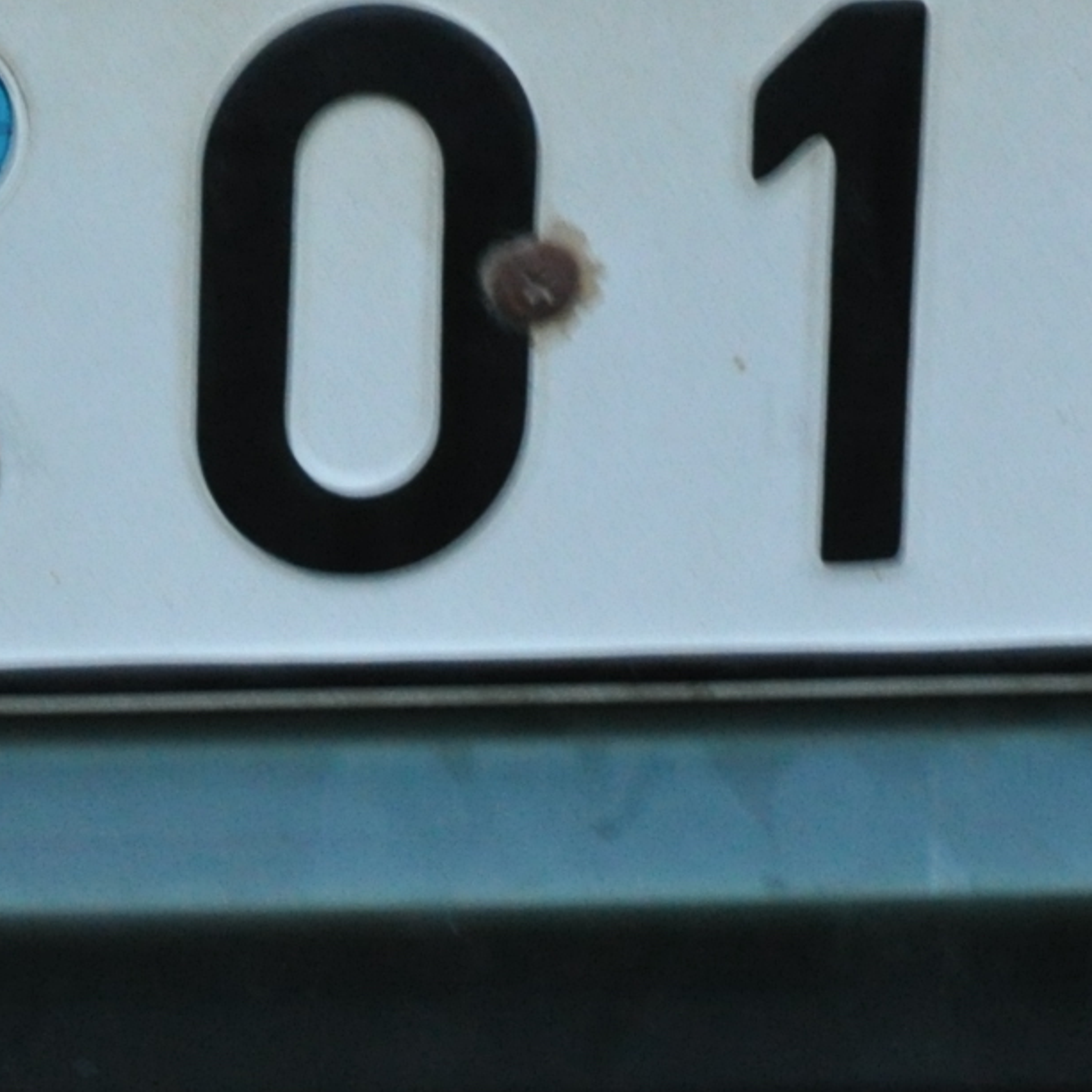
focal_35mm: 568
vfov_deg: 3.1
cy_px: 61
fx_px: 20280
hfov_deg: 3.1
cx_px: -230
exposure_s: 1/30
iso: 800
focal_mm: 85
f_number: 5.6
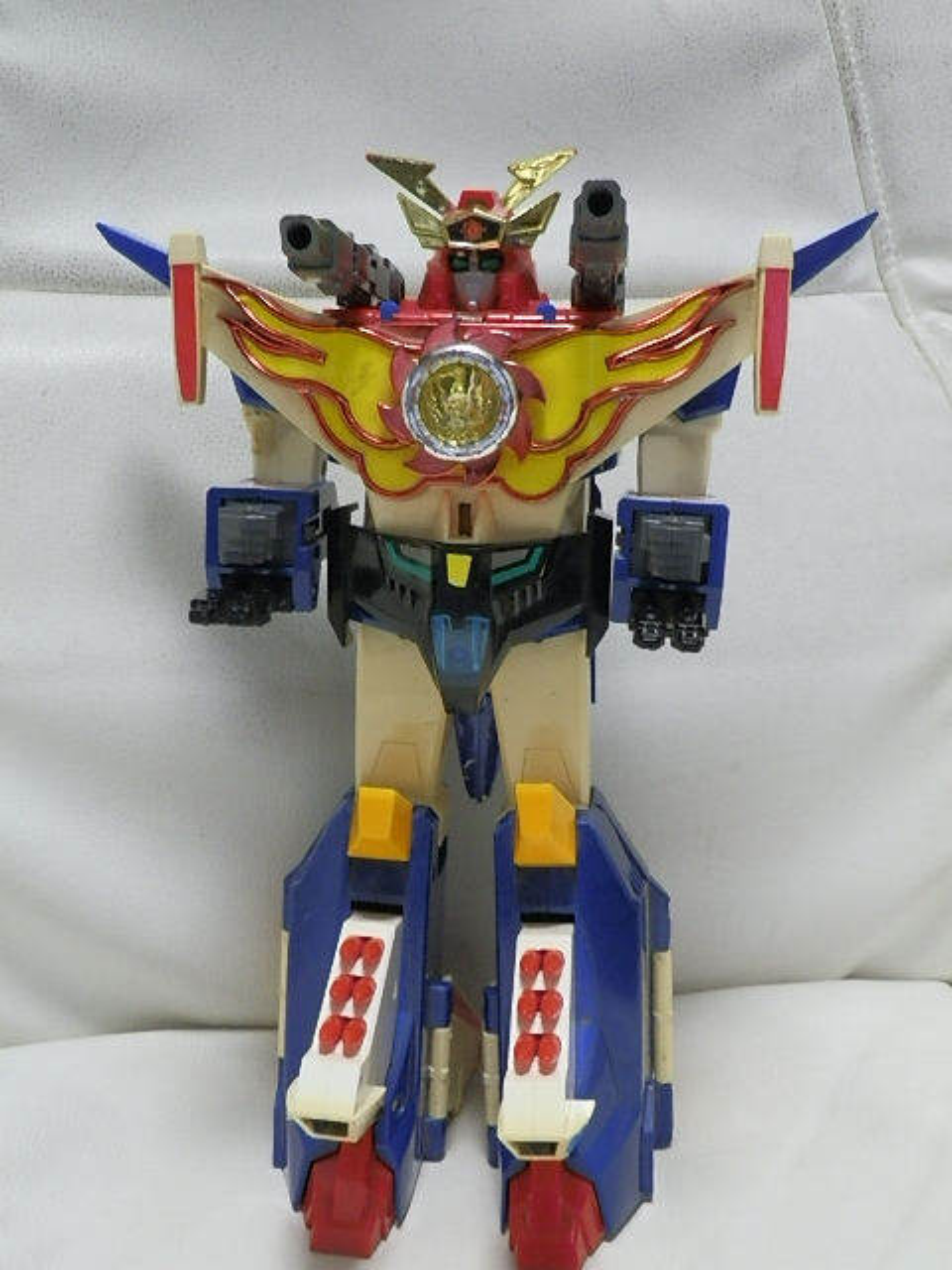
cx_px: 476
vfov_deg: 54.0
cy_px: 635
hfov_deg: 41.8
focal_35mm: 34
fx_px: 1247
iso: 200
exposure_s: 1/10
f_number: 3.5
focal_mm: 6.17
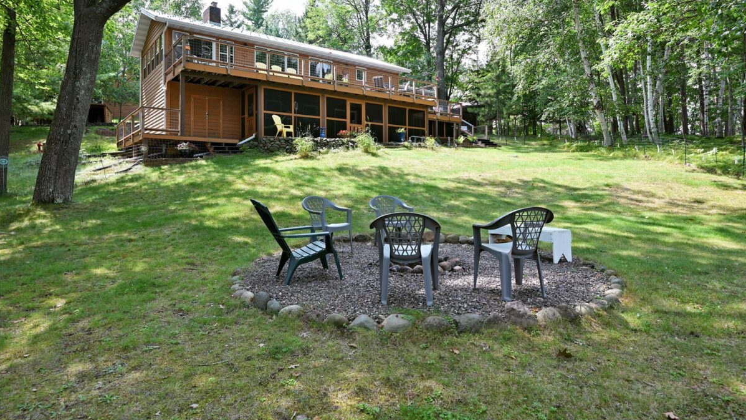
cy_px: 175
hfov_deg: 82.4
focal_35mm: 22
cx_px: 373
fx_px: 426
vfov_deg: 52.2
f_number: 5.6
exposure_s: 1/250
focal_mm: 20.5
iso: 250
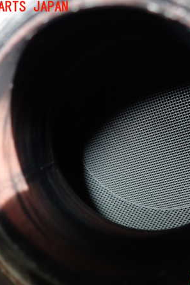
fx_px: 277
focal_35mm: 35
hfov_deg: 36.9
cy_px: 143
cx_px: 144
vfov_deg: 54.5
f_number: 5.6
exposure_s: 1/30
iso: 200
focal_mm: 4.5
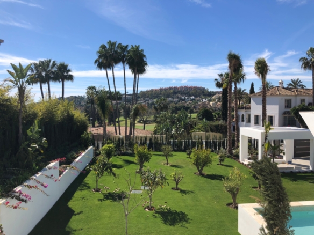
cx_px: 157
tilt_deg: -2.1
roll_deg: +0.2
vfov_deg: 49.7
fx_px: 254
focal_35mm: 28
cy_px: 118
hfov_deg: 63.4
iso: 20
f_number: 1.8
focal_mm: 4
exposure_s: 1/2404
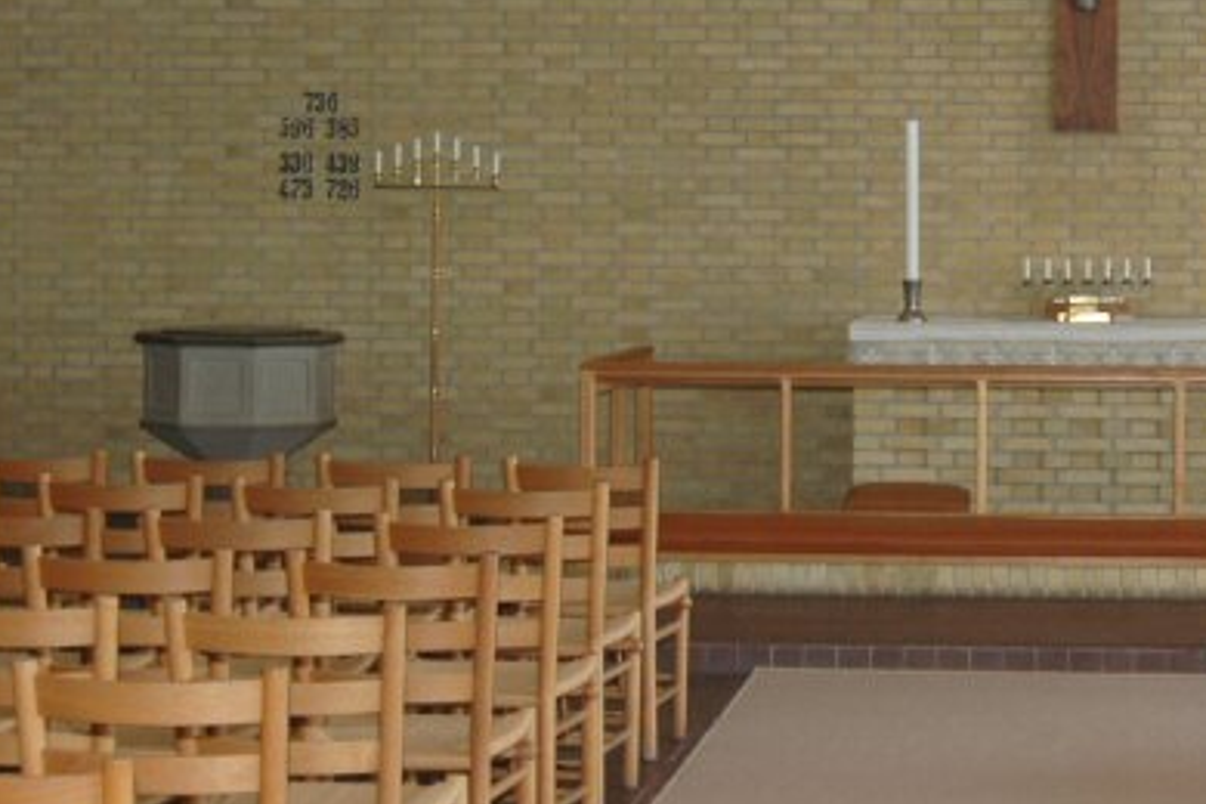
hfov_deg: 20.7
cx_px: 1008
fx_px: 3249
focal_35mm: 97
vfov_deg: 14.0
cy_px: 130
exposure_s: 1/60
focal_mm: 28
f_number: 4
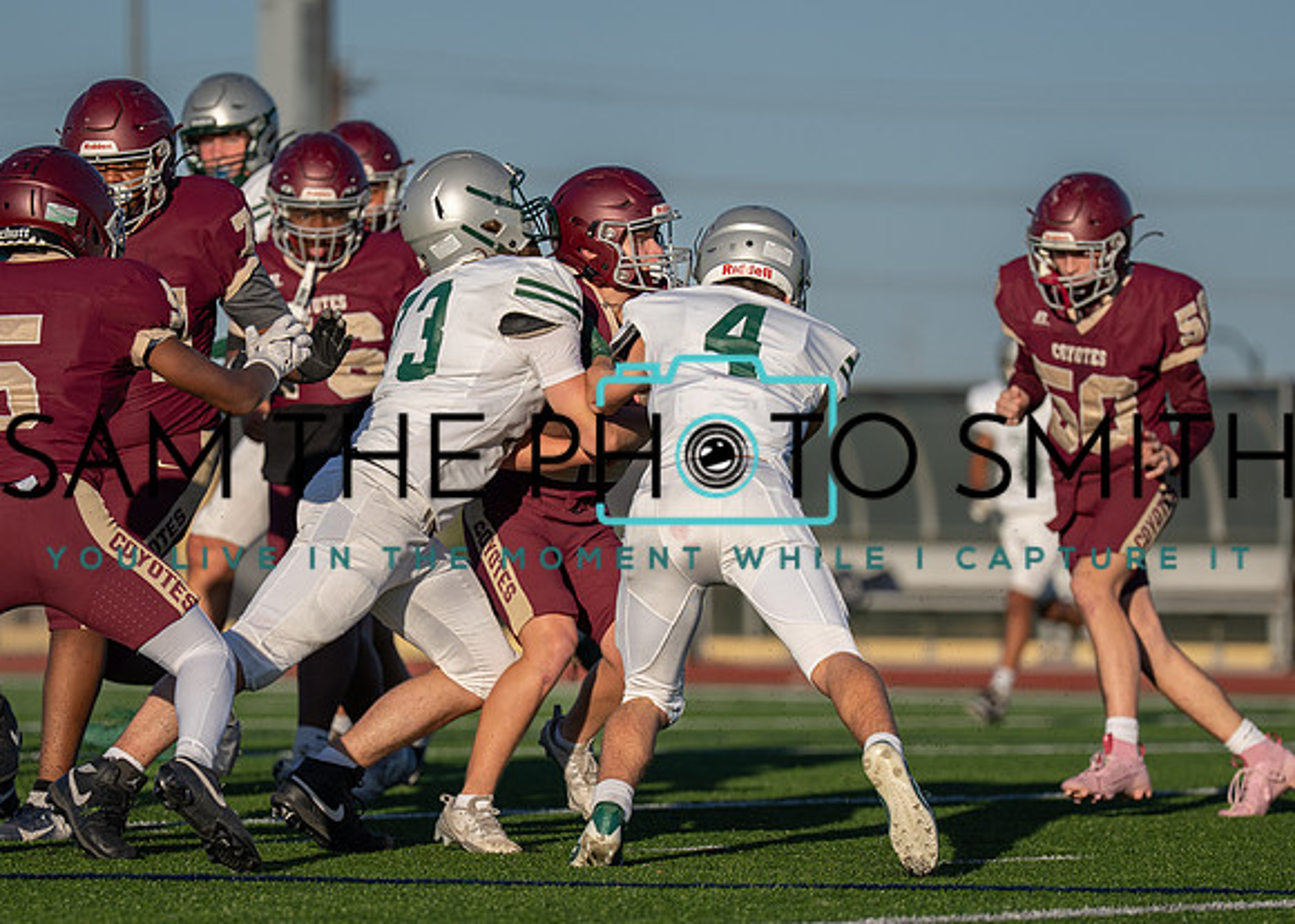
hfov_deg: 7.0
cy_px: 588
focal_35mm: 290
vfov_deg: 5.0
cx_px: 603
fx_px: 10649
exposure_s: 1/4000
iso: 160
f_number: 2.8
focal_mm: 182
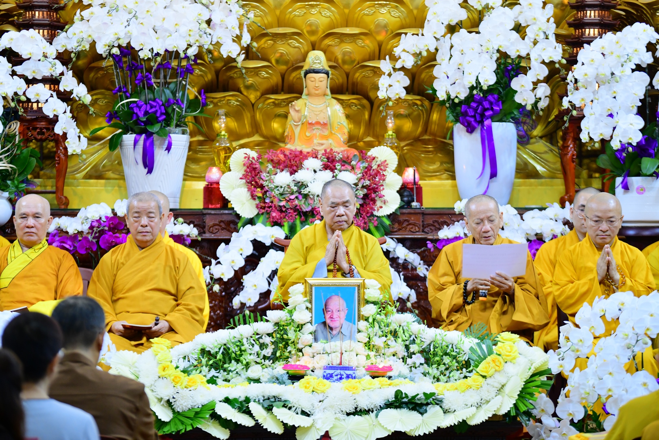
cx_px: 330
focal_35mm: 140
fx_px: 2563
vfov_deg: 9.8
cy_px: 220
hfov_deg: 14.7
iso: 1600
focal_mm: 140
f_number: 3.2
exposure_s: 1/125
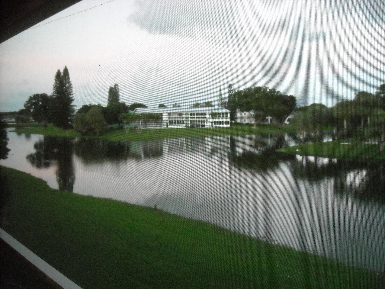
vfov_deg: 40.7
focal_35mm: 35
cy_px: 144
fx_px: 389
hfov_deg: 52.6
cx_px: 192
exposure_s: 1/64
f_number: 2.8
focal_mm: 5.7
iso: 800
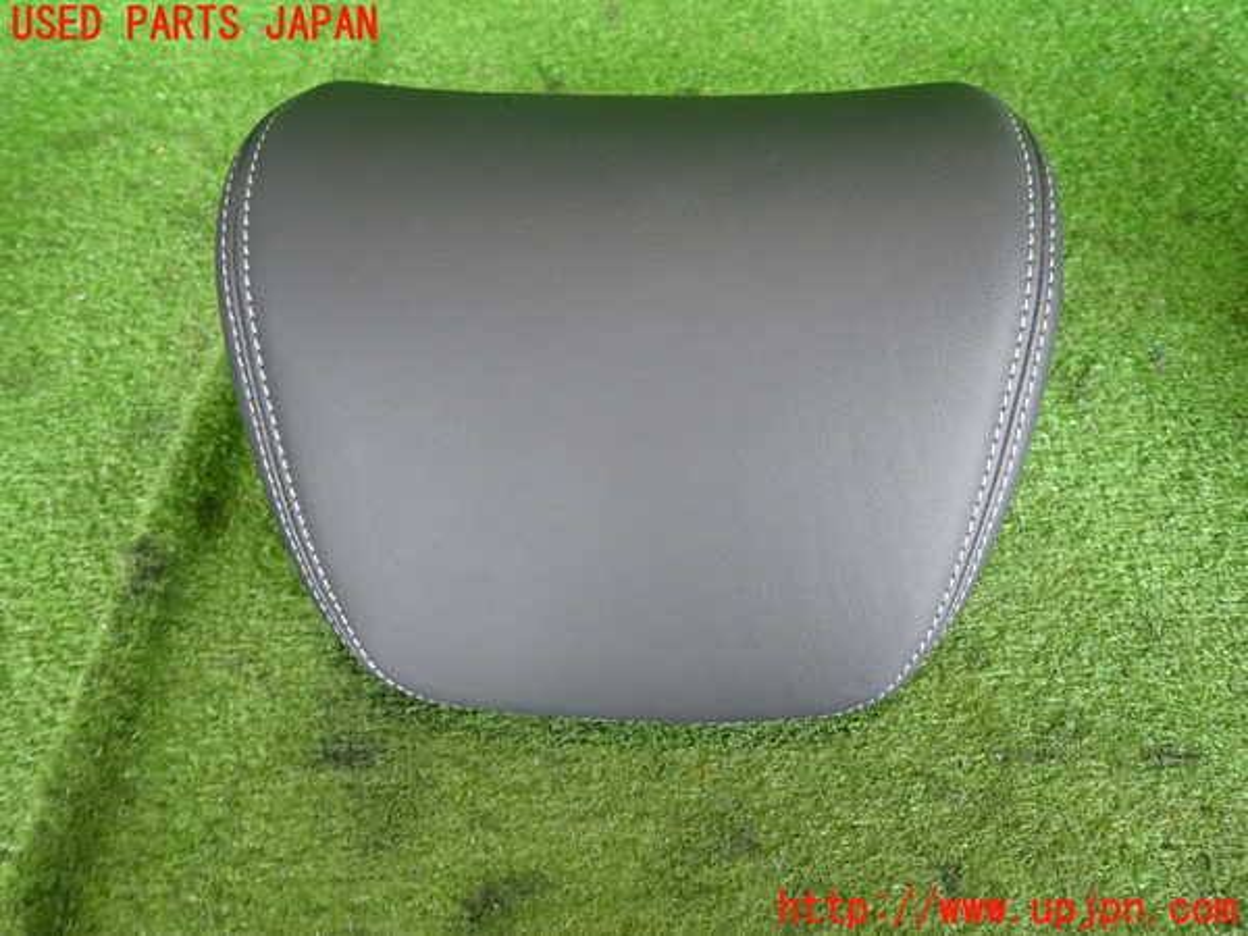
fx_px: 901
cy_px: 468
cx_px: 624
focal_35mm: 25
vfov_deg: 54.9
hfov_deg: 69.4
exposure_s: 1/30
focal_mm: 4.5
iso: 320
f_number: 2
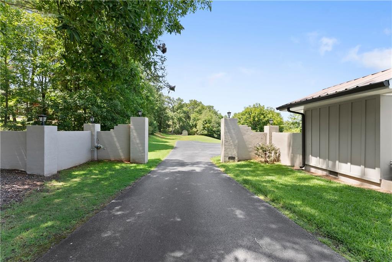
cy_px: 131
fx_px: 152
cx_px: 196
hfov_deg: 104.2
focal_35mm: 14
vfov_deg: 81.2
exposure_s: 1/320
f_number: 7.1
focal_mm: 14
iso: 800
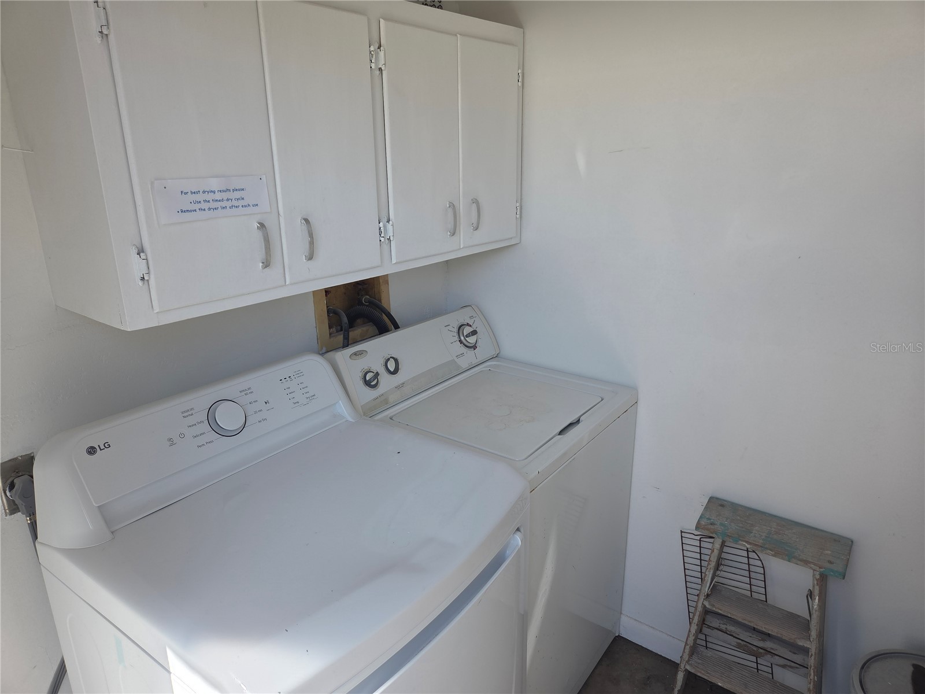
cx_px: 462
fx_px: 615
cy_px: 347
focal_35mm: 23
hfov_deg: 73.9
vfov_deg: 58.9
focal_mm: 5.4
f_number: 1.8
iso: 80
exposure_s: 1/722
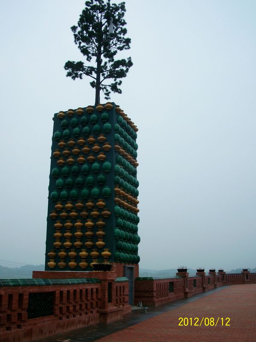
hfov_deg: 40.7
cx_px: 128
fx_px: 345
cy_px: 171
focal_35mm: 35
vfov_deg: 52.6
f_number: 5.6
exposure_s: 1/400
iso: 80
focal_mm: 6.3
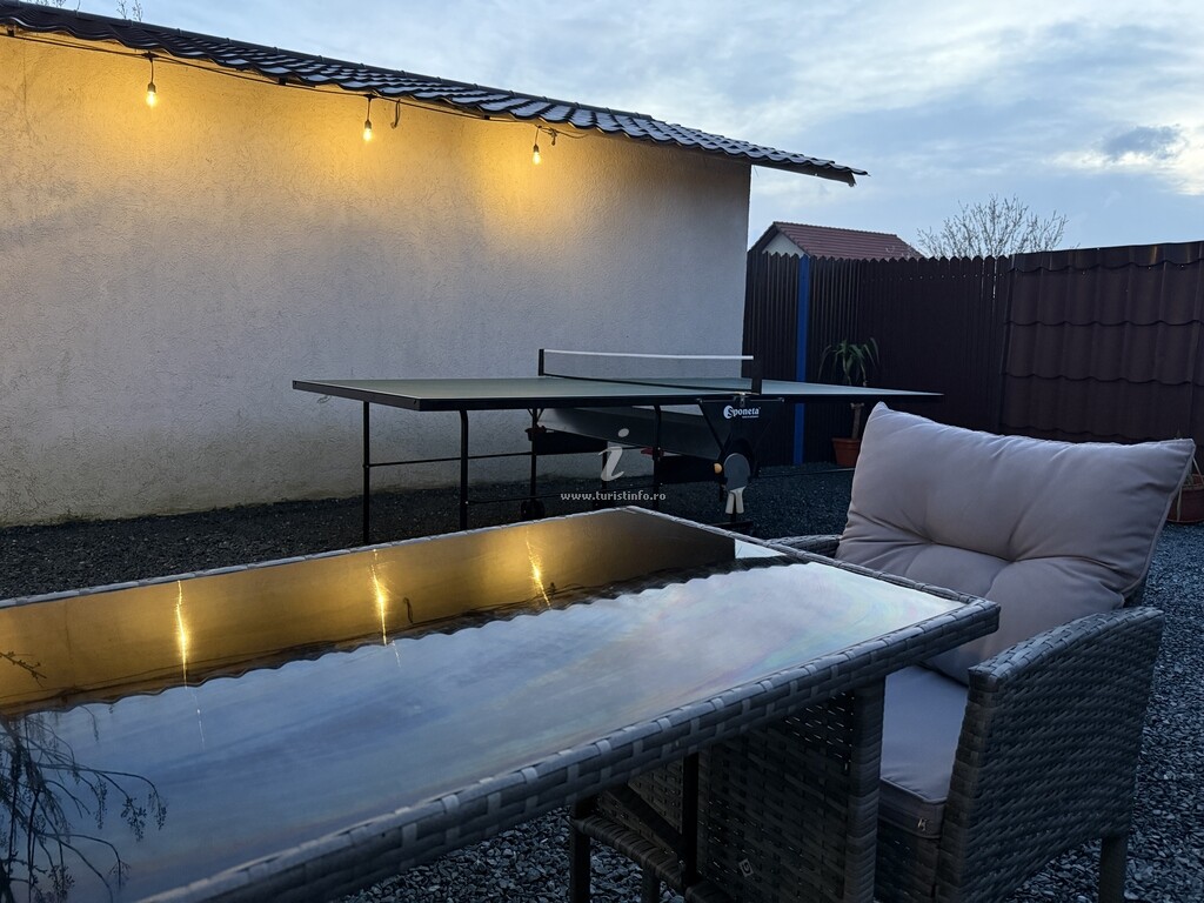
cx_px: 602
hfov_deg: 71.6
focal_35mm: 24
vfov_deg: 56.8
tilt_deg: -6.5
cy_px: 452
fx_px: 835
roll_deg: -1.0
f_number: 1.78
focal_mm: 6.76
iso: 640
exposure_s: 1/50
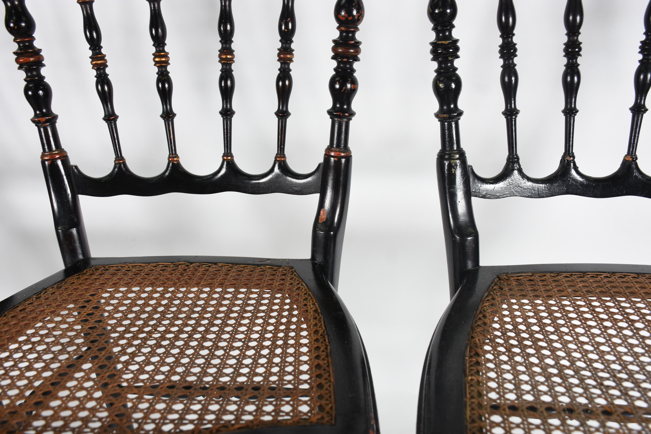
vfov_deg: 38.4
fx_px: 624
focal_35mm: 34
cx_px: 326
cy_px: 217
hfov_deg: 55.1
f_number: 6.3
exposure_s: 1/60
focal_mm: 23
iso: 320
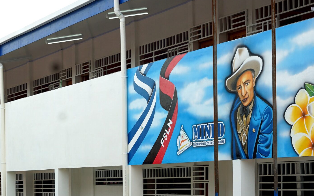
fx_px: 796
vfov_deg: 14.0
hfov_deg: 22.2
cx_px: 91
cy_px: 156
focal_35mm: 93
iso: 100
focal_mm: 50
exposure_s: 1/500
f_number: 4.5
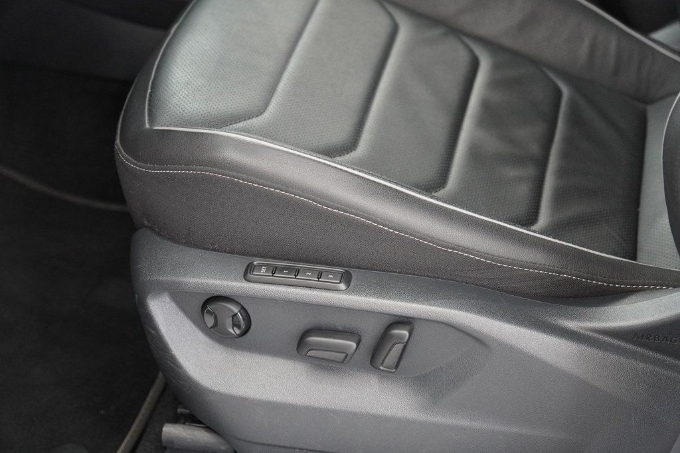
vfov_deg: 19.3
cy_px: 226
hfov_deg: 28.6
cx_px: 340
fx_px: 1332
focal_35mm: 70
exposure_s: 1/160
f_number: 2.8
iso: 2500
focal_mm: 47
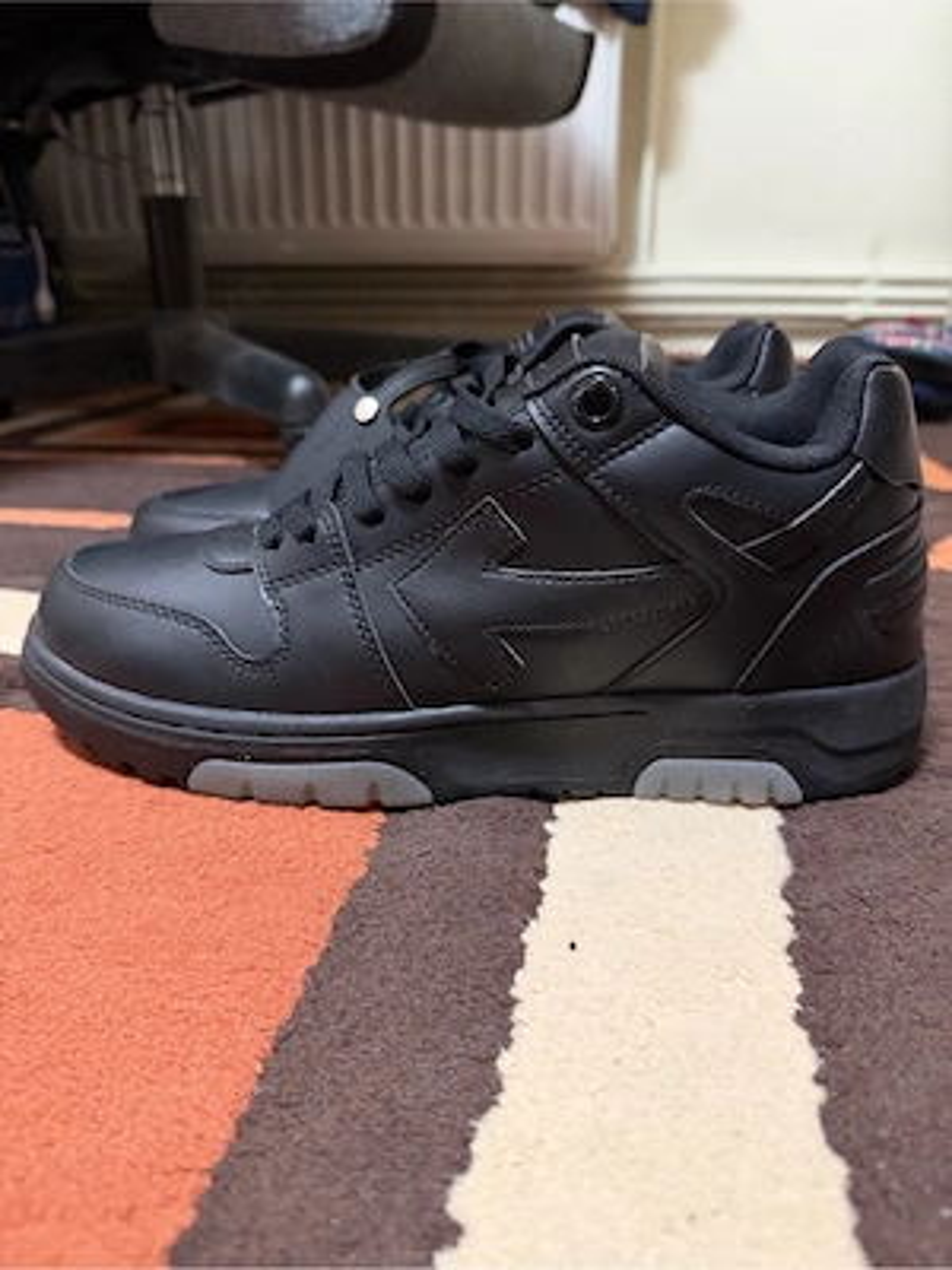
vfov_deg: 71.6
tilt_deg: -21.3
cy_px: 635
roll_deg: -0.6
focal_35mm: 24
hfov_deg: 56.8
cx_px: 476
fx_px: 880
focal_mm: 6.76
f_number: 1.78
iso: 800
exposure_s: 1/33
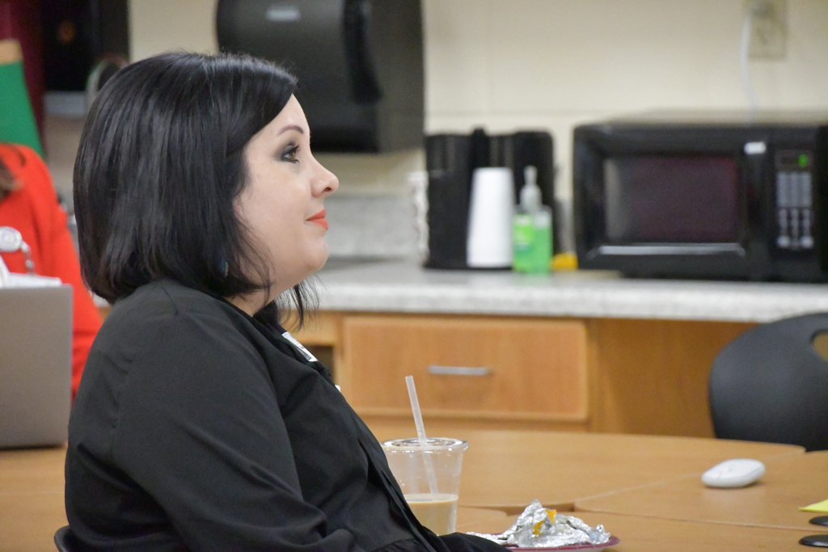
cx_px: 414
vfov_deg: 5.4
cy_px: 276
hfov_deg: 8.1
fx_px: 5865
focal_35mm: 255
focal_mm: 170
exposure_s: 1/800
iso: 20000
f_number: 7.1
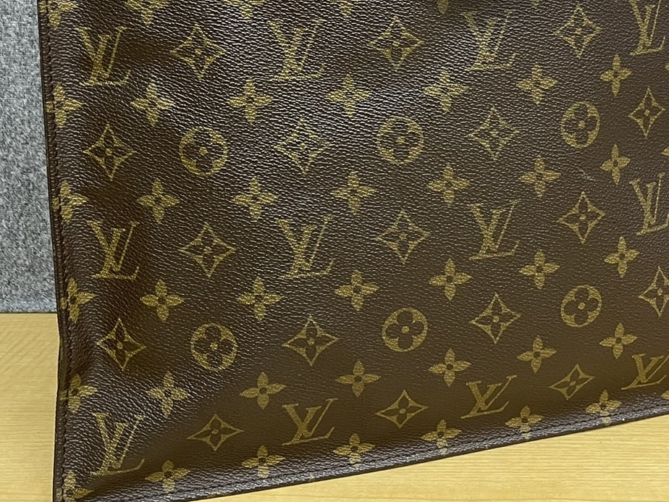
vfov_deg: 25.9
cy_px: 22
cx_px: 365
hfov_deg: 35.5
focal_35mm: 54
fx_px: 1044
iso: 160
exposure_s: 1/60
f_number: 1.6
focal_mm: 4.2
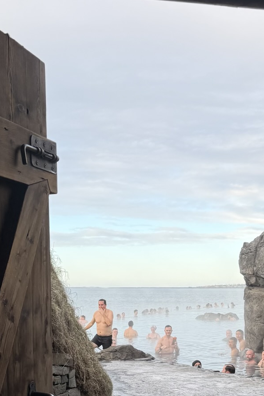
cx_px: 154
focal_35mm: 56
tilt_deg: -3.8
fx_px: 616
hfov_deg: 24.2
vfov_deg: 34.3
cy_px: 329
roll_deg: -0.6
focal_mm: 6.76
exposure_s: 1/1075
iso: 80
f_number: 1.78
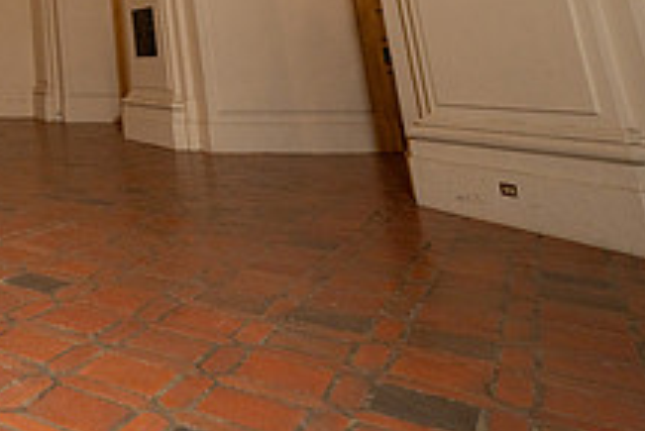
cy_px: -129
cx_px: -181
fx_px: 699
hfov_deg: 35.2
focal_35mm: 39
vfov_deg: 28.2
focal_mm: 14.6
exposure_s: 1/160
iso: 800
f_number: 2.8
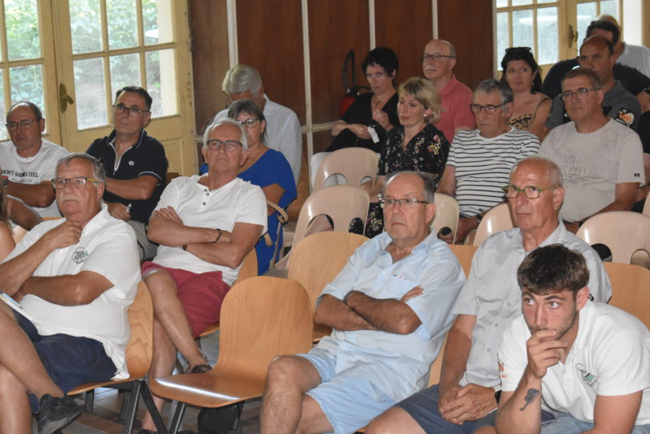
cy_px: 218
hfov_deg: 19.7
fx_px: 1872
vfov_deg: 13.2
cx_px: 301
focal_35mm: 104
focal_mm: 55
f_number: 5.6
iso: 2200
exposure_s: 1/60
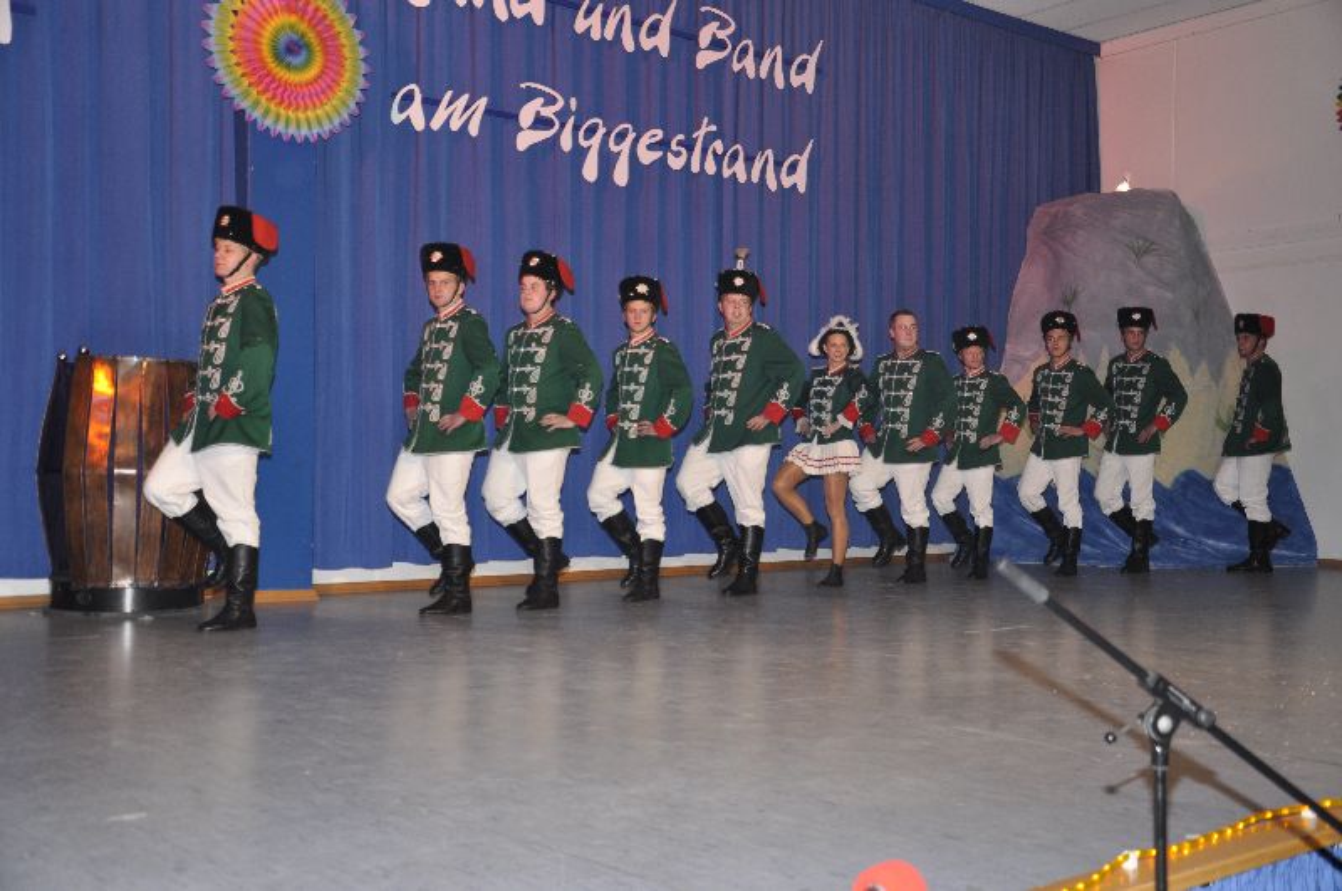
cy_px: 446
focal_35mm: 39
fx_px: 1452
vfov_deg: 34.1
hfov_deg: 49.6
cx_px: 671
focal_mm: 26
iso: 400
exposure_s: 1/60
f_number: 5
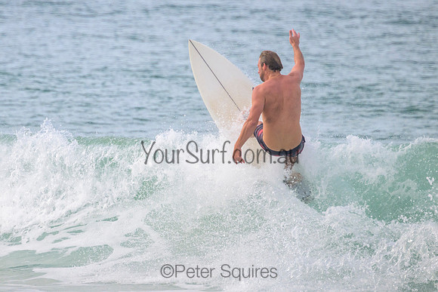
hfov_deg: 1.8
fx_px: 13846
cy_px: 110
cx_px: 127
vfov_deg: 1.2
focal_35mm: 1138
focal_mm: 800
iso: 1000
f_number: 11
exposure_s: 1/2000
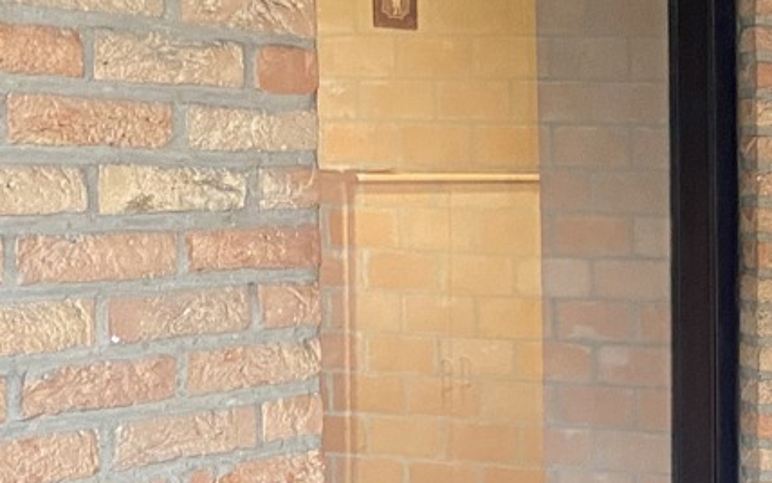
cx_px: 1088
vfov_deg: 12.7
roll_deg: -0.7
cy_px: 344
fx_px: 2168
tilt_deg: -5.5
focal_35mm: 103
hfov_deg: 18.4
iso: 500
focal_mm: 4.25
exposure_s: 1/49
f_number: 1.8
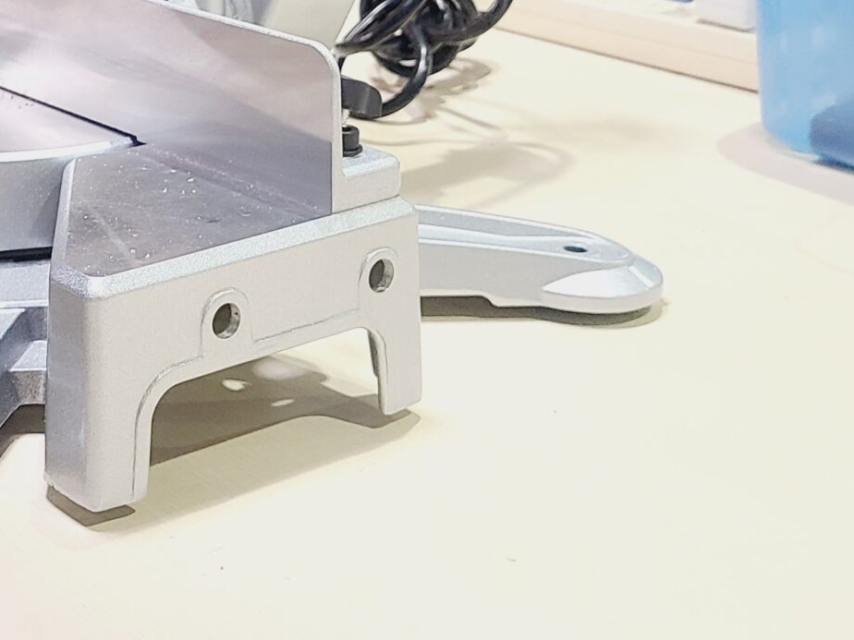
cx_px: -206
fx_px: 1776
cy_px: -54
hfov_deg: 24.2
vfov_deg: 19.6
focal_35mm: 72
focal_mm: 5.4
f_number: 1.8
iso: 160
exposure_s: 1/50
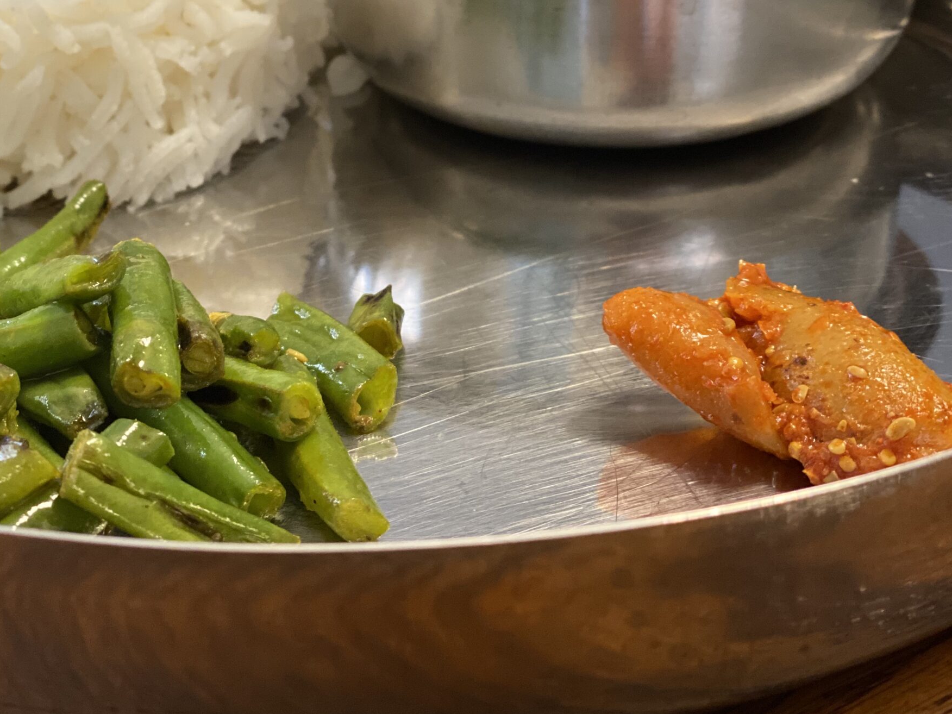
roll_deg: +2.1
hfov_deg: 25.5
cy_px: 252
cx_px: 294
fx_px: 2090
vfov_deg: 19.3
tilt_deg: -27.6
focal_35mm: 76
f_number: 2
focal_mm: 6
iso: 250
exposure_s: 1/40
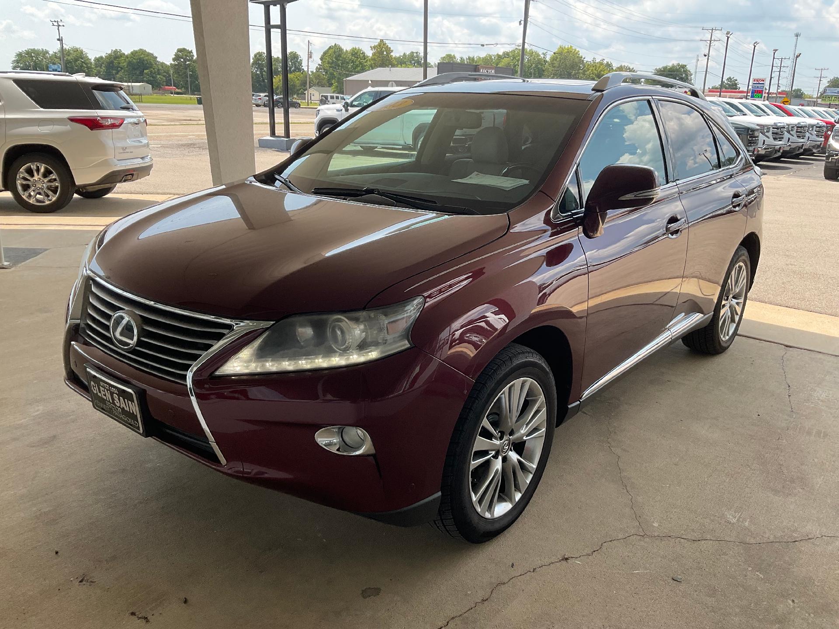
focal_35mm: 29
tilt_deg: -18.1
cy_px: 314
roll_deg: -2.0
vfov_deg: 48.2
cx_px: 420
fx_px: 703
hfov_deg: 61.7
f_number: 1.8
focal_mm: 3
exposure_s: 1/386
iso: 16
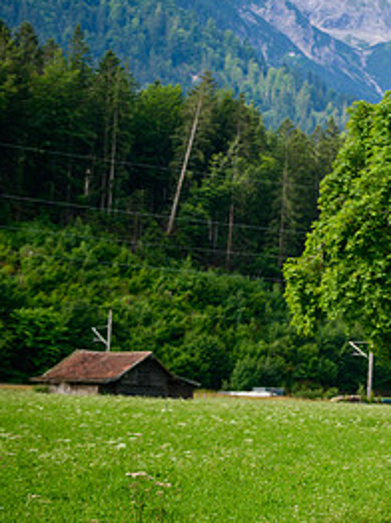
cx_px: 557
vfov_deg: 13.3
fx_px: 2248
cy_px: 248
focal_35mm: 149
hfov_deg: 9.7
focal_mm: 70
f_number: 4
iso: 125
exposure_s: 1/1000
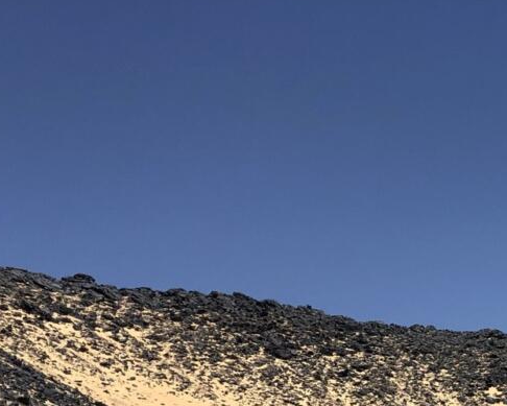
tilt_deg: +9.3
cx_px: 626
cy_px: 615
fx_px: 1351
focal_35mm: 90
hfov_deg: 19.8
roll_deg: +3.2
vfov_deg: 15.7
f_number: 1.8
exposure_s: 1/3690
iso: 25
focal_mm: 3.99
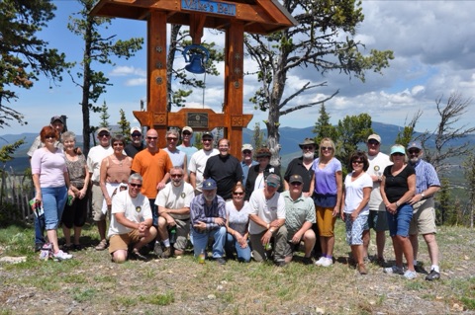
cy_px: 158
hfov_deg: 51.3
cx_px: 238
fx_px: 494
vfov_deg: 35.4
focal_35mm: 38
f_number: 10
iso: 200
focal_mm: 25
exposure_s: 1/400
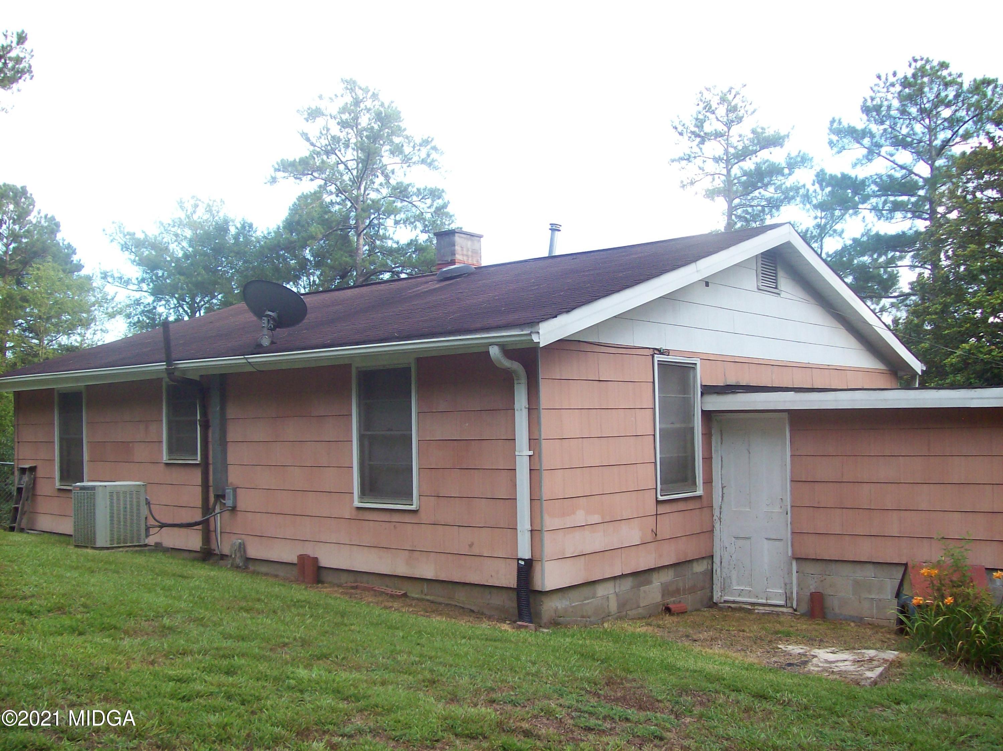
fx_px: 1043
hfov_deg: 51.4
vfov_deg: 39.6
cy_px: 376
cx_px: 502
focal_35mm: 36
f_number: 2.7
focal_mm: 6
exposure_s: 1/156
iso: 80
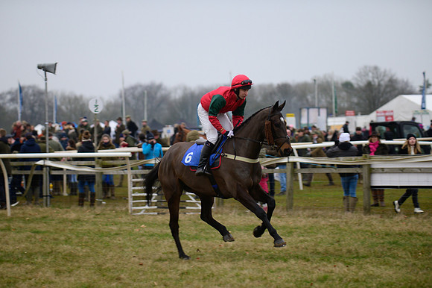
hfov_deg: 14.2
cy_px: 144
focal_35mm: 145
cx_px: 216
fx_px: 1739
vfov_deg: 9.5
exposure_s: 1/250
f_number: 4
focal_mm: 145
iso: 1250
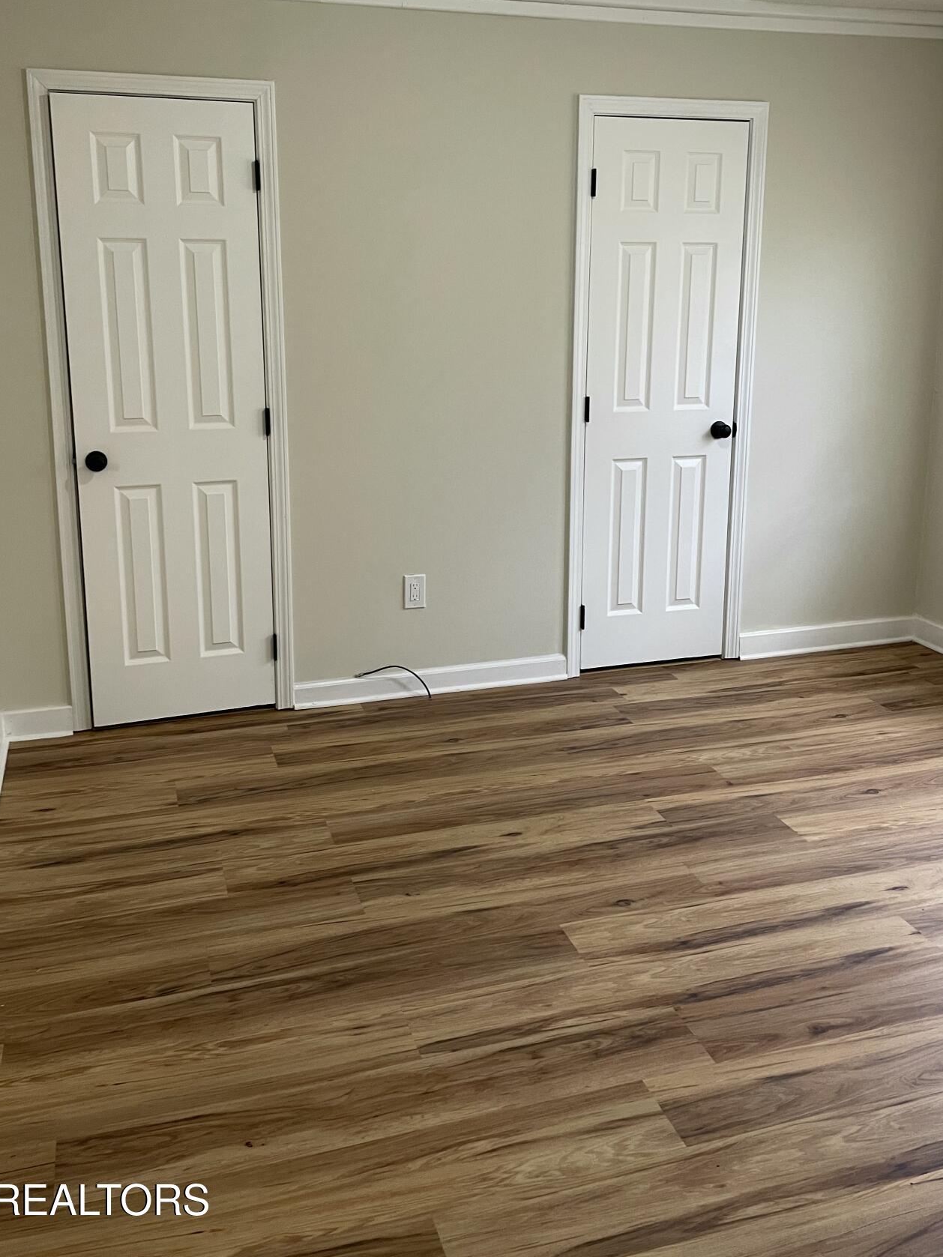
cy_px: 519
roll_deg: -0.3
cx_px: 454
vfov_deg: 58.0
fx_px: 1126
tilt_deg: -11.8
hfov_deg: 45.4
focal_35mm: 31
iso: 125
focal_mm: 4.2
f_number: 1.6
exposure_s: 1/94
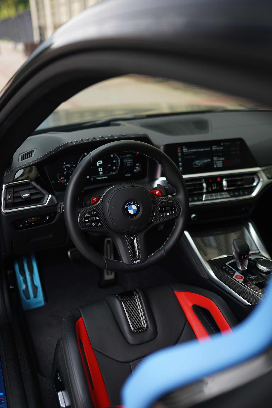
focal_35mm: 35
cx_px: 136
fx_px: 397
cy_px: 204
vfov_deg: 54.4
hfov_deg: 37.9
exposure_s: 1/400
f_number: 1.6
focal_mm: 35
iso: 100
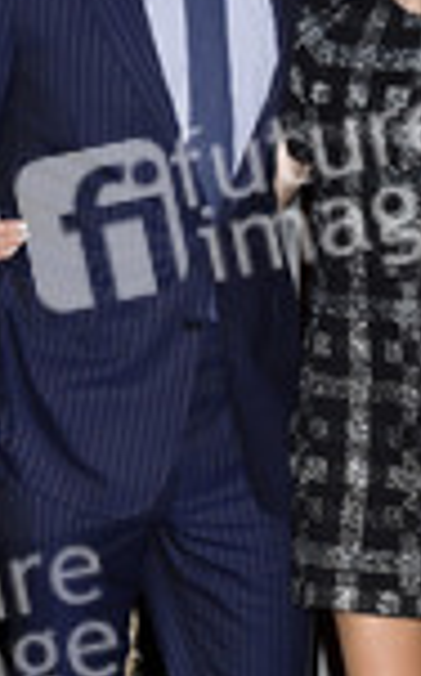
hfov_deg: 8.3
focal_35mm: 157
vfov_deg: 13.3
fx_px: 2890
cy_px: 430
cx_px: 378
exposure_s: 1/250
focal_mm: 58
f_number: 5.6
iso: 800
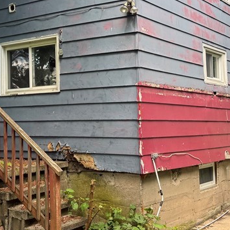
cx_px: 63
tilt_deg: +5.7
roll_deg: -0.3
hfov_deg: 27.8
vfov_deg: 28.0
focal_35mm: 61
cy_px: 74
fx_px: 459
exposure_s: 1/341
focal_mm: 6.76
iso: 80
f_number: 1.78
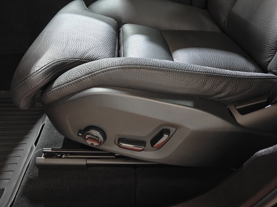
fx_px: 216
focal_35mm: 27
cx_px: 132
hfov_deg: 65.3
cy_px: 112
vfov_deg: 51.3
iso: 2000
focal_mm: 5.59
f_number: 1.8
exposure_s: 1/20
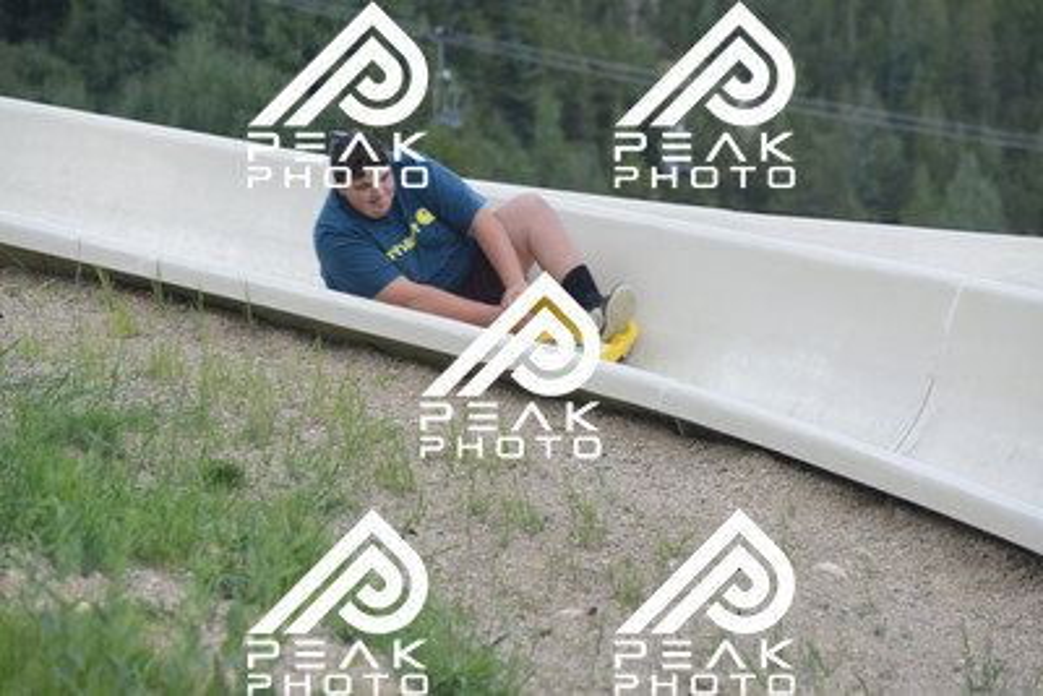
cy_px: 348
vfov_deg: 7.0
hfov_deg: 10.5
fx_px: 5651
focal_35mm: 195
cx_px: 522
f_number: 6.3
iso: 800
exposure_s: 1/640
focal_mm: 195
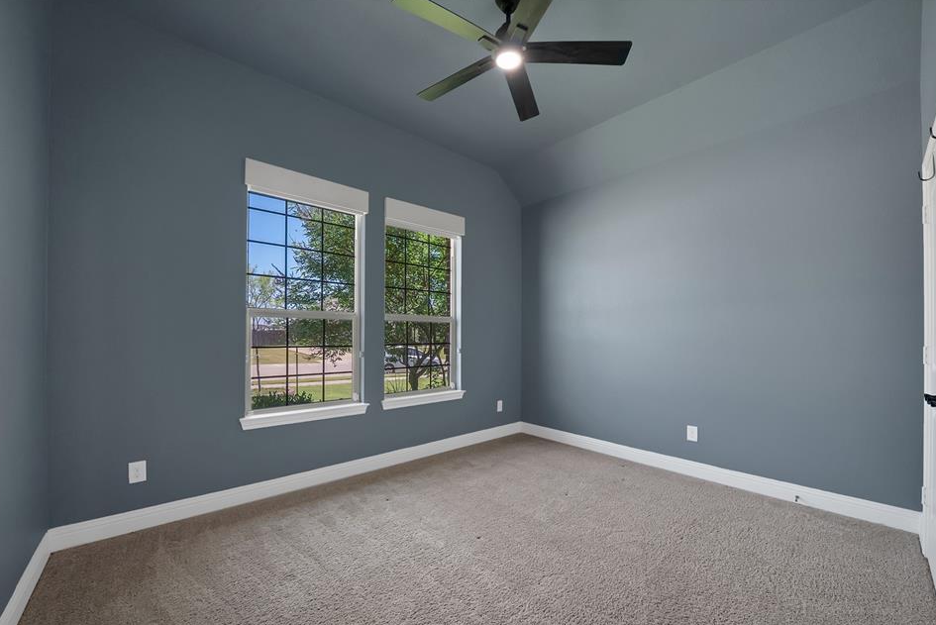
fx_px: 338
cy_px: 333
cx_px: 475
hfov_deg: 108.3
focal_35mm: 13
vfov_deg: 85.4
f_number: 9
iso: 640
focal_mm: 12
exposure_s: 1/8
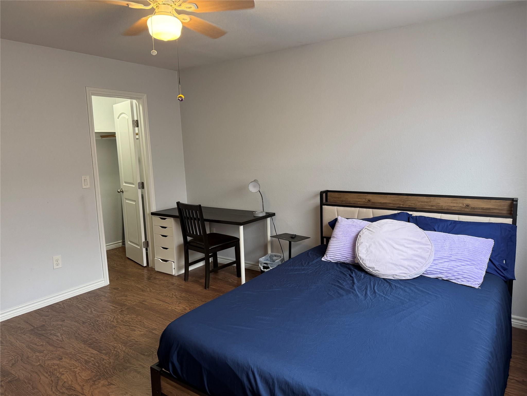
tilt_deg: -6.5
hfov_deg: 71.6
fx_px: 365
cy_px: 198
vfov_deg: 56.8
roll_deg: +2.1
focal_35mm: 24
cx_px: 264
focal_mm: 6.76
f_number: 1.78
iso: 200
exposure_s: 1/113
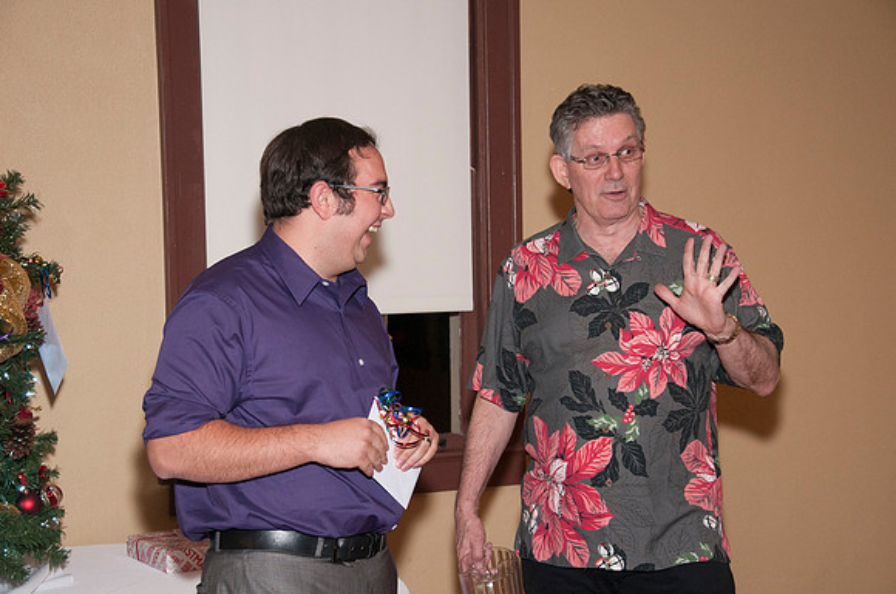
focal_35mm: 72
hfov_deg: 28.1
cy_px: 297
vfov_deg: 18.9
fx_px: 1789
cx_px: 448
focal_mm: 48
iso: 800
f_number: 5.6
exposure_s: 1/80
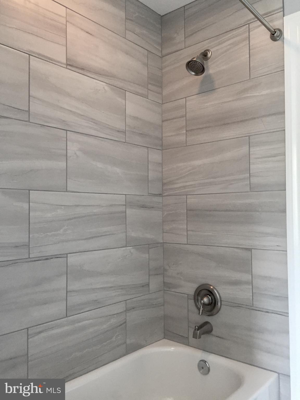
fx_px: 335
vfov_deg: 61.7
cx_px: 150
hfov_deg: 48.2
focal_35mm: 29
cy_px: 200
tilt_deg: +3.2
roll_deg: +0.4
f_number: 2.2
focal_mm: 4.15
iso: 125
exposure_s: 1/30
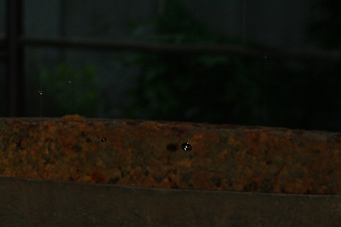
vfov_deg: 16.5
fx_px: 781
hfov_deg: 24.6
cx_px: 170
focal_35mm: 82
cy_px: 114
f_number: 5.6
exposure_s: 1/60
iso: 200
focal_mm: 55
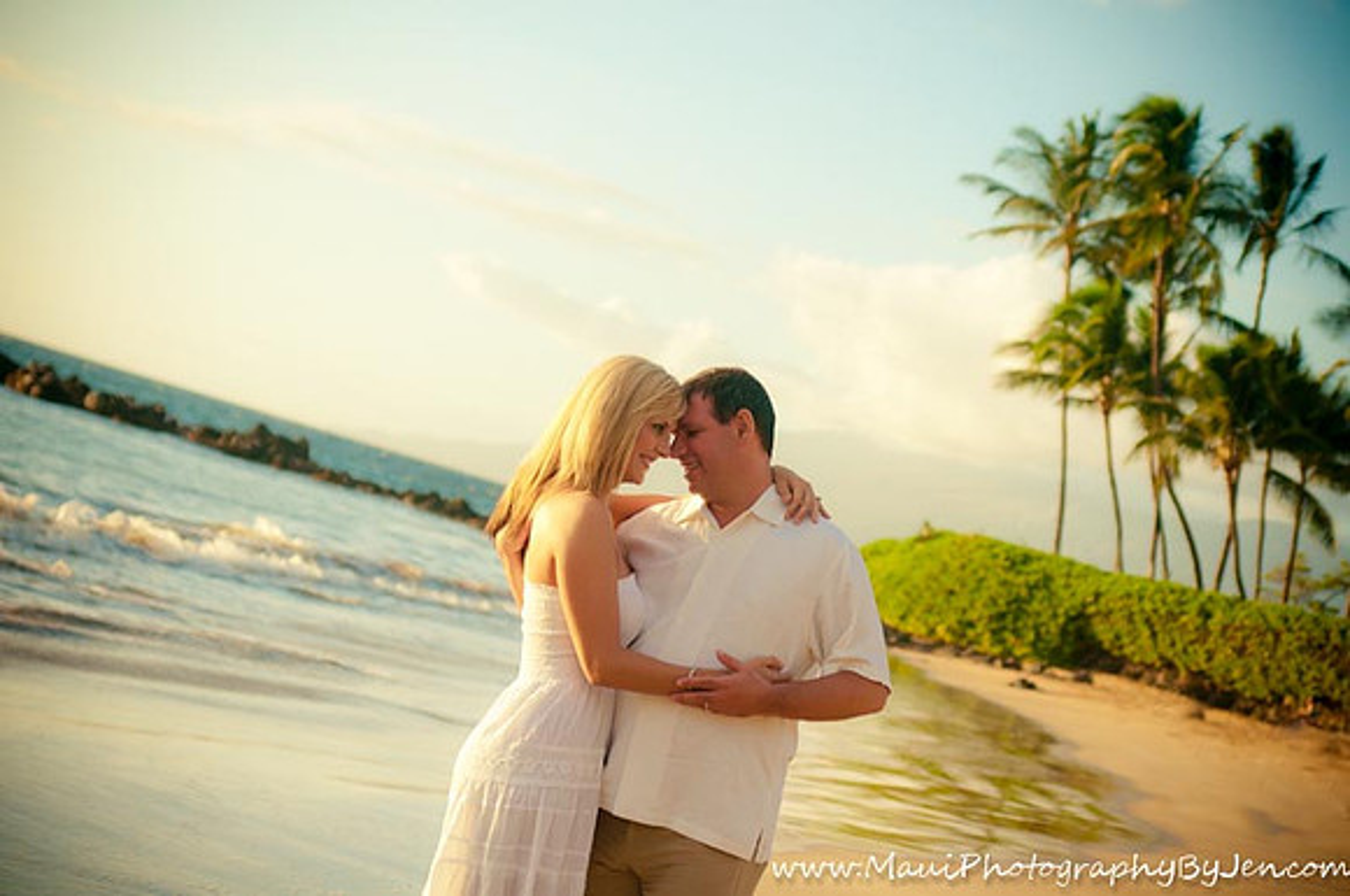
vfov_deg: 16.5
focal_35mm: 82
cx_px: 675
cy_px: 448
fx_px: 3089
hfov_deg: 24.6
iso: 200
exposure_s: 1/1000
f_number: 2.8
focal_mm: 55
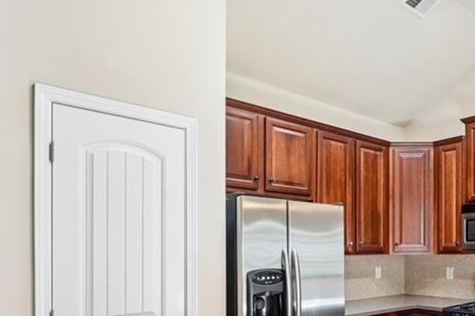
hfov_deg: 58.9
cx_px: 353
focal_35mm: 30
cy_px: 265
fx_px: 396
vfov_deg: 41.2
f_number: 8
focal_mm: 14
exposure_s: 1/10
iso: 320
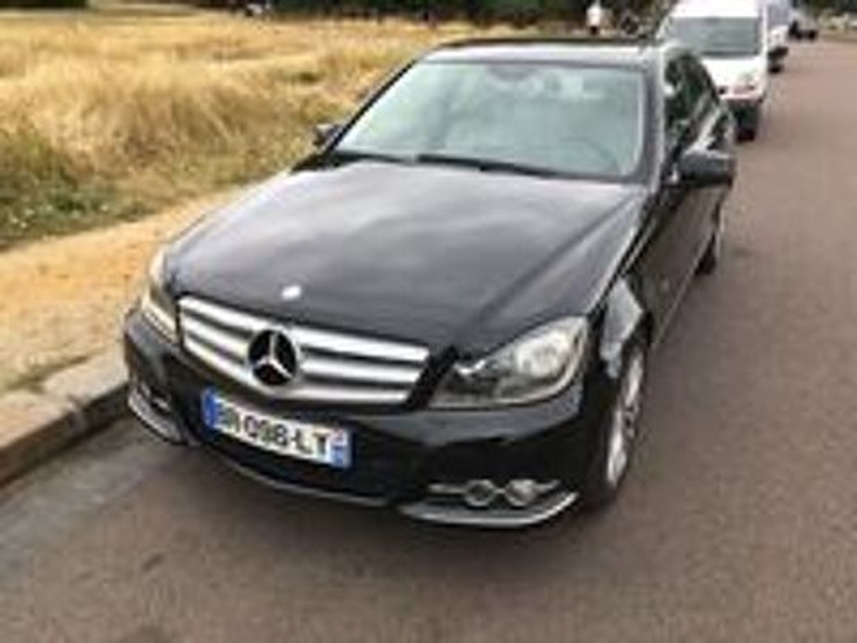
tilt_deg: -25.1
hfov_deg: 61.7
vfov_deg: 48.2
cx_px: 428
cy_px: 322
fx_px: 718
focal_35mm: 29
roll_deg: -2.9
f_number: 2.2
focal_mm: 4.15
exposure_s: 1/472
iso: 25
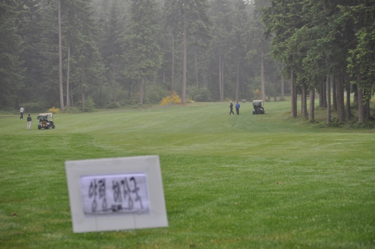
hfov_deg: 13.4
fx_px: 1592
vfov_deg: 8.9
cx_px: 188
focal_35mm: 153
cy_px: 124
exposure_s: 1/125
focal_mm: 102
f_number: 5.6
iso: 220
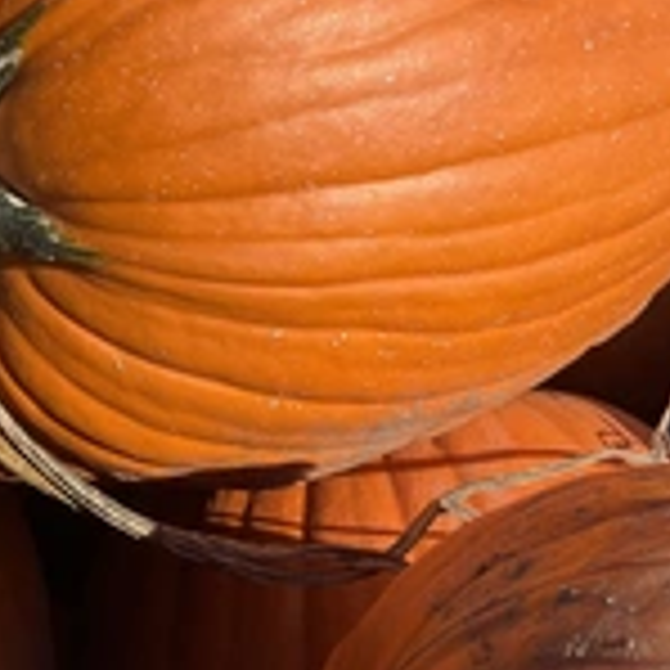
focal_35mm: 69
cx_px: -36
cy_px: 202
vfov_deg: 24.8
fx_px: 1511
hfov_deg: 23.7
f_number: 1.8
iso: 25
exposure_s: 1/2058
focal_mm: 3
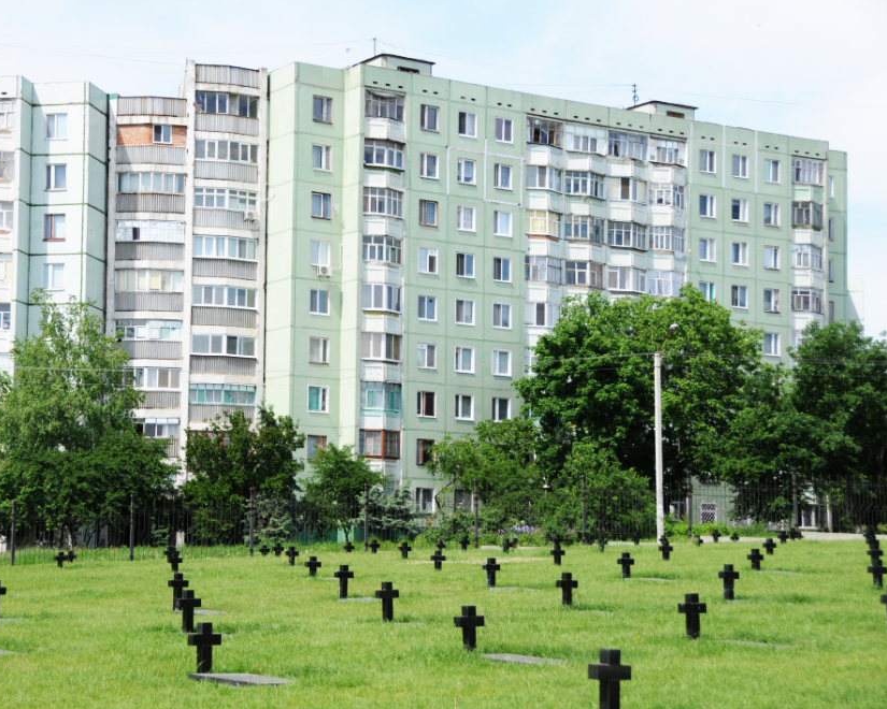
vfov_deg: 20.4
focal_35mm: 75
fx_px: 1969
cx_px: 352
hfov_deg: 25.3
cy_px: 353
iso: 640
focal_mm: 44
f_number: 7.1
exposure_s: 1/2000
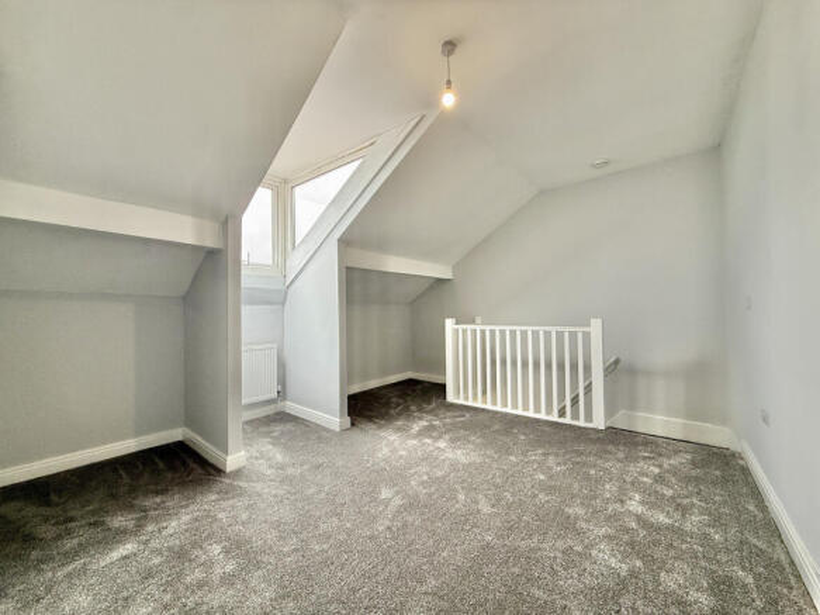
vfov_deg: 85.7
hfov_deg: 102.1
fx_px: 332
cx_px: 410
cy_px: 308
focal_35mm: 14
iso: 80
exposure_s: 1/100
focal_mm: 2.22
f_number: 2.2
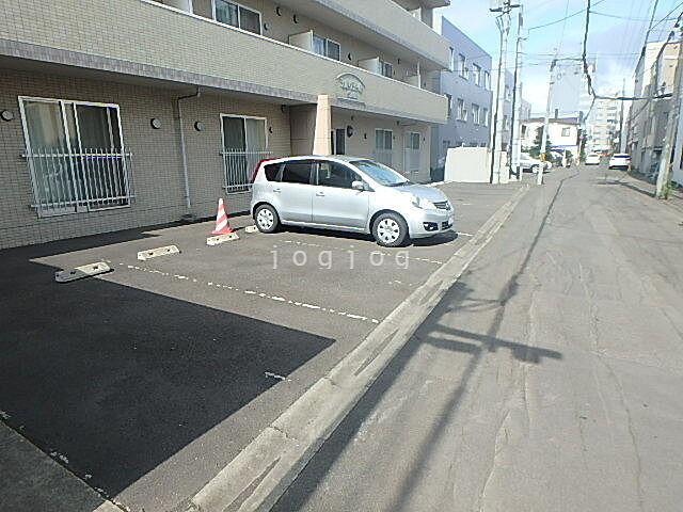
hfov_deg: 79.0
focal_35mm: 21
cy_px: 256
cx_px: 342
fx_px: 414
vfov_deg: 63.4
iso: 125
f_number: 3.5
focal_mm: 3.7
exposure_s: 1/800
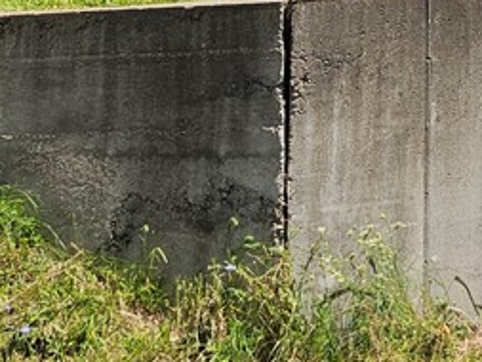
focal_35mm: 93
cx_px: 716
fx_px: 1296
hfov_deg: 18.7
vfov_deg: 14.4
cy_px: -238
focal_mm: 5.4
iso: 25
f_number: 1.8
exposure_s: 1/1336
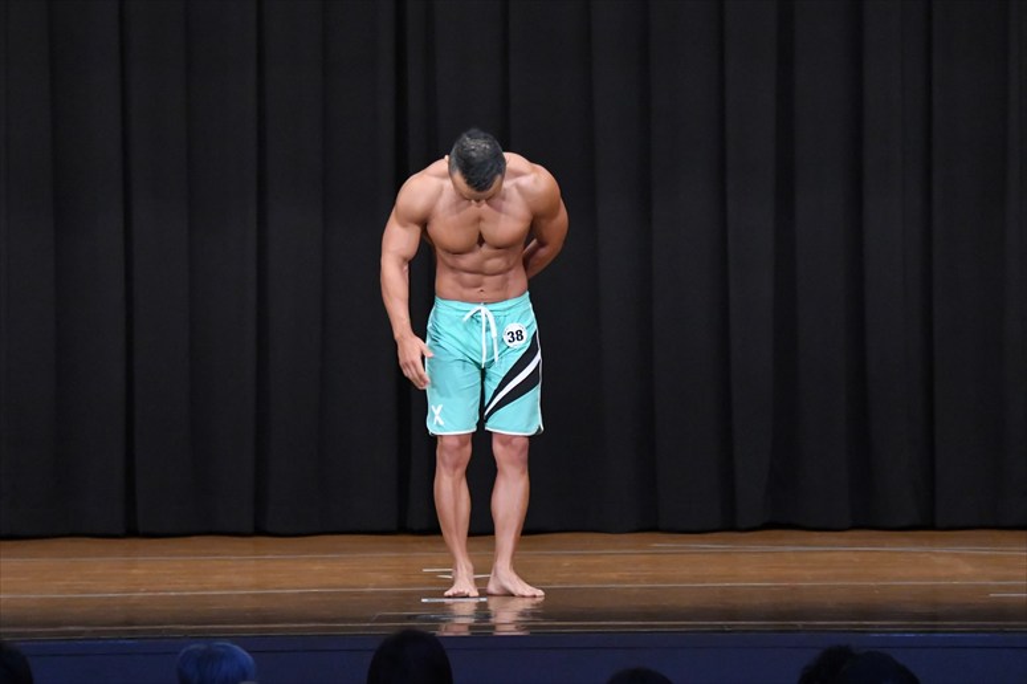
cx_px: 514
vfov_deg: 6.3
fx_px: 6188
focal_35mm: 217
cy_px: 342
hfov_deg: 9.5
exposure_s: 1/400
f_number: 5.6
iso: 8000
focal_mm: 145
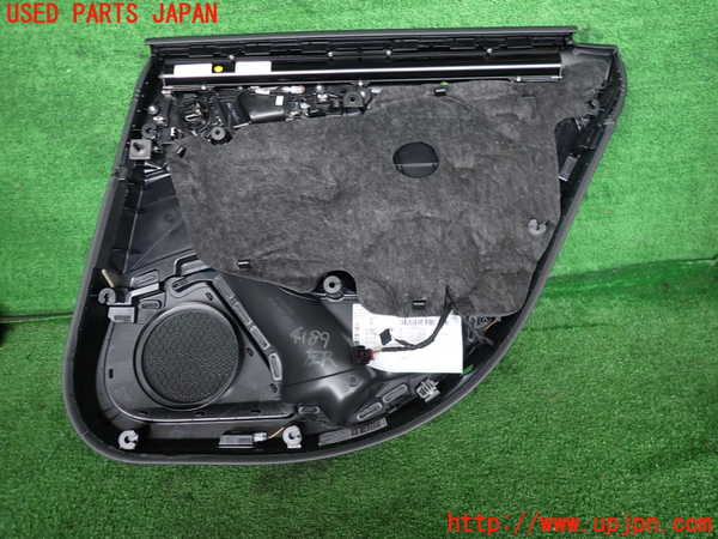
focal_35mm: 25
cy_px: 270
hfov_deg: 69.4
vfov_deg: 54.9
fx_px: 519
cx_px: 359
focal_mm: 4.5
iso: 100
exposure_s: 1/60
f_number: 2
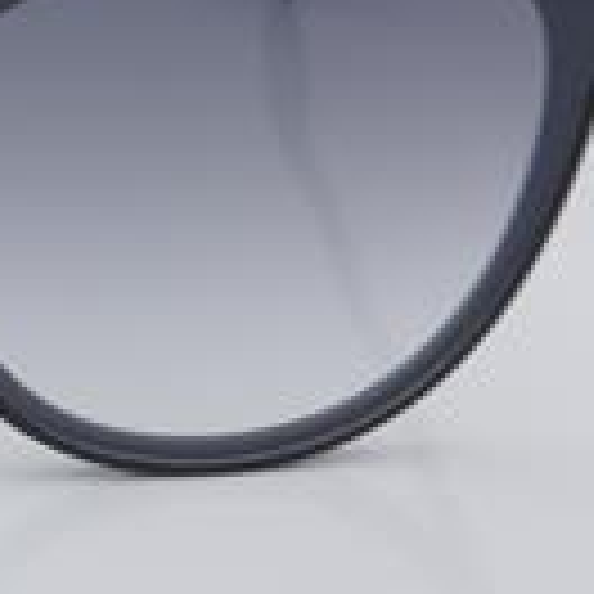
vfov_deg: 9.1
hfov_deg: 8.9
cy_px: 194
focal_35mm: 193
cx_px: -225
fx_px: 3747
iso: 100
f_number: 32
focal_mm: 50
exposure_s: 1/4
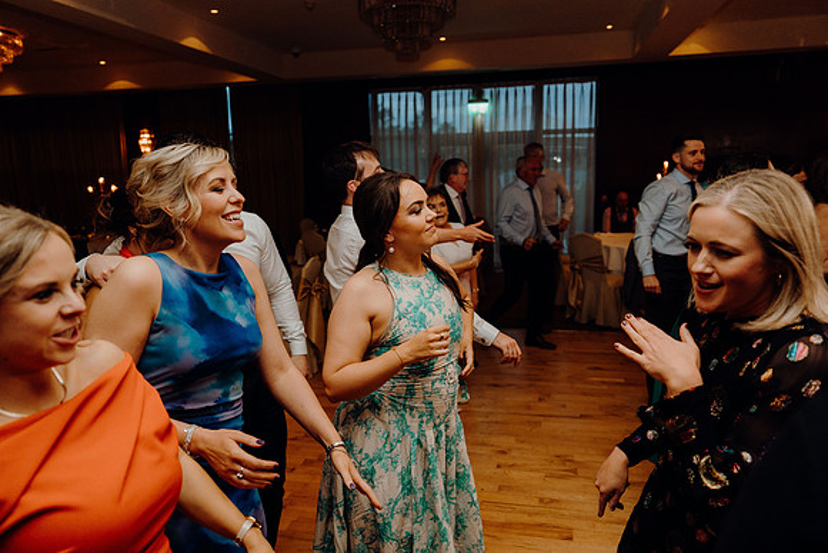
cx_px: 414
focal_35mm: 25
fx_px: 575
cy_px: 276
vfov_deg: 51.3
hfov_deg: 71.5
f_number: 2.8
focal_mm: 25
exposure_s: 1/160
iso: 1250
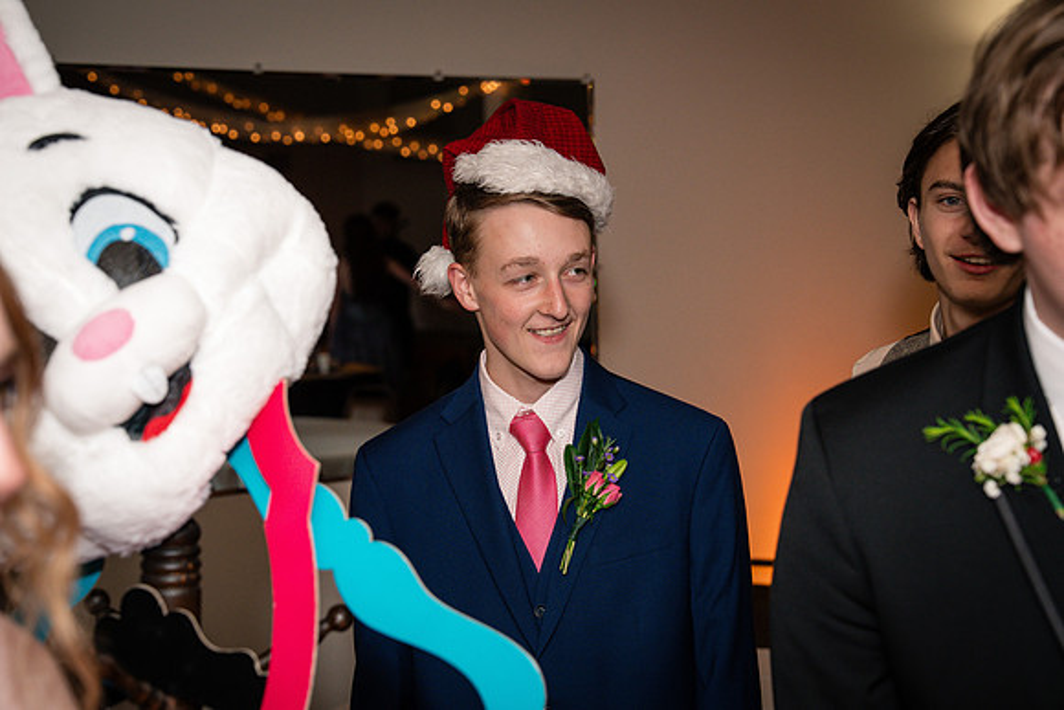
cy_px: 355
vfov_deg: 19.5
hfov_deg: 28.8
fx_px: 2069
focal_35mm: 70
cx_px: 532
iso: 400
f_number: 5
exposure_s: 1/250
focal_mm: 70
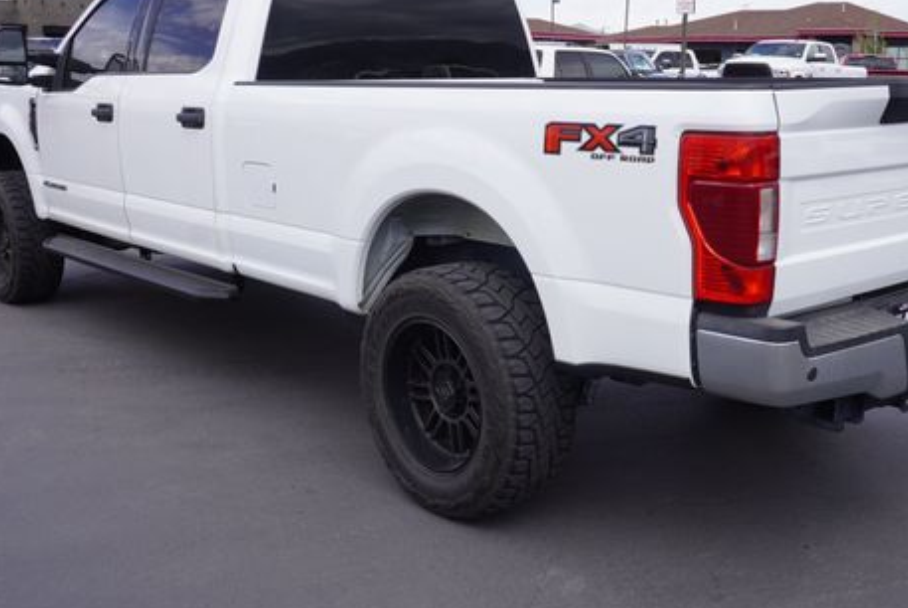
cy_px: 250
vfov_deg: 31.9
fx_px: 1061
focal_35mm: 42
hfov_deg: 46.3
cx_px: 499
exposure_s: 1/125
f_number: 9
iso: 100
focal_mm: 20
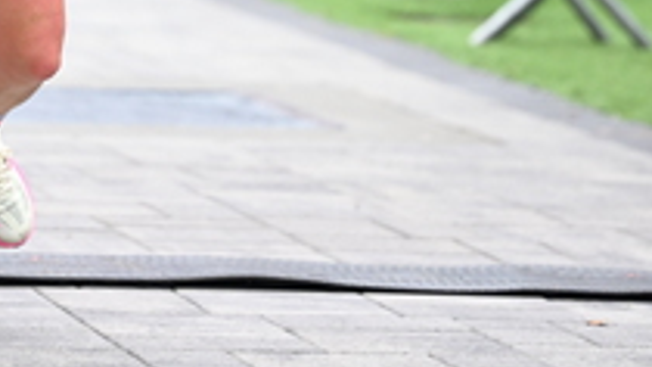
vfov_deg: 3.4
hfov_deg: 6.0
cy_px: -180
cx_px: 104
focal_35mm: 357
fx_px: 6170
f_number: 2.8
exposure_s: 1/1600
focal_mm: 130
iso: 1250
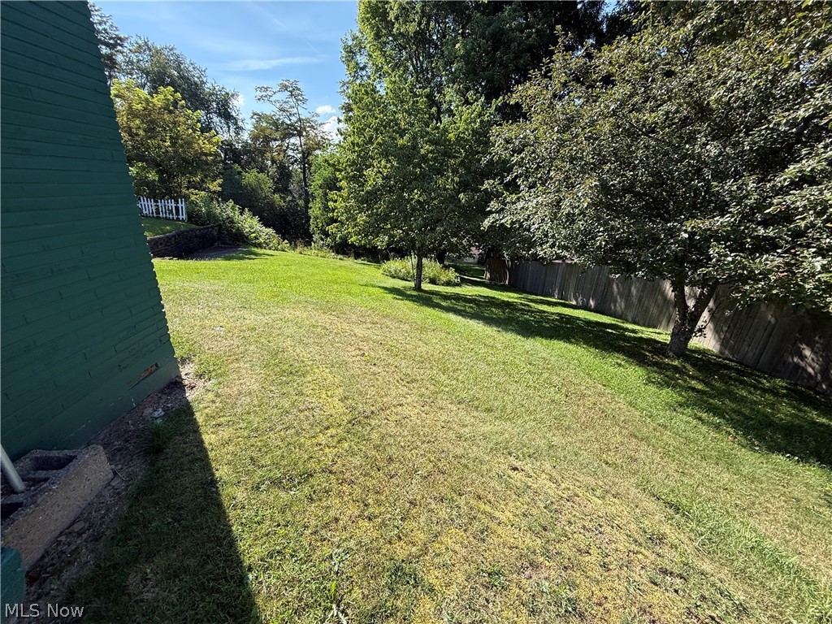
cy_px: 312
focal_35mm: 14
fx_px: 336
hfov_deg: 102.1
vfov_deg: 85.7
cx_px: 416
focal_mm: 2.22
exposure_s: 1/658
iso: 50
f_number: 2.2
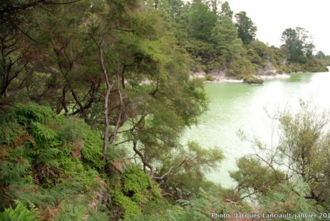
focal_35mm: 29
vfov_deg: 45.1
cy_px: 107
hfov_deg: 63.6
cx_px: 166
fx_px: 266
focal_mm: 18
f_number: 3.5
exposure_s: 1/125
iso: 100
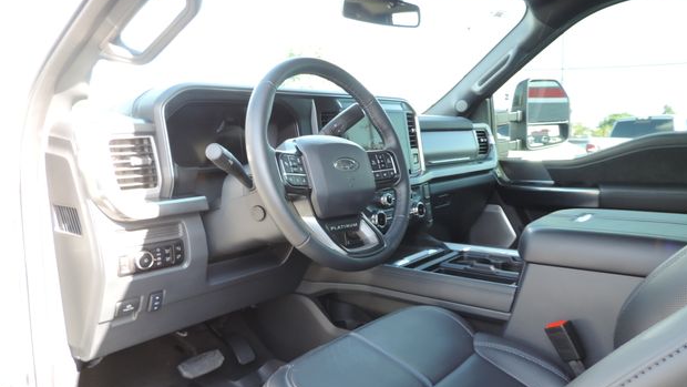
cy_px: 214
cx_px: 347
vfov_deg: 42.9
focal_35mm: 27
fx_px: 492
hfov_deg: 69.8
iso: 110
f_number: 3
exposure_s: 1/30
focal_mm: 4.3
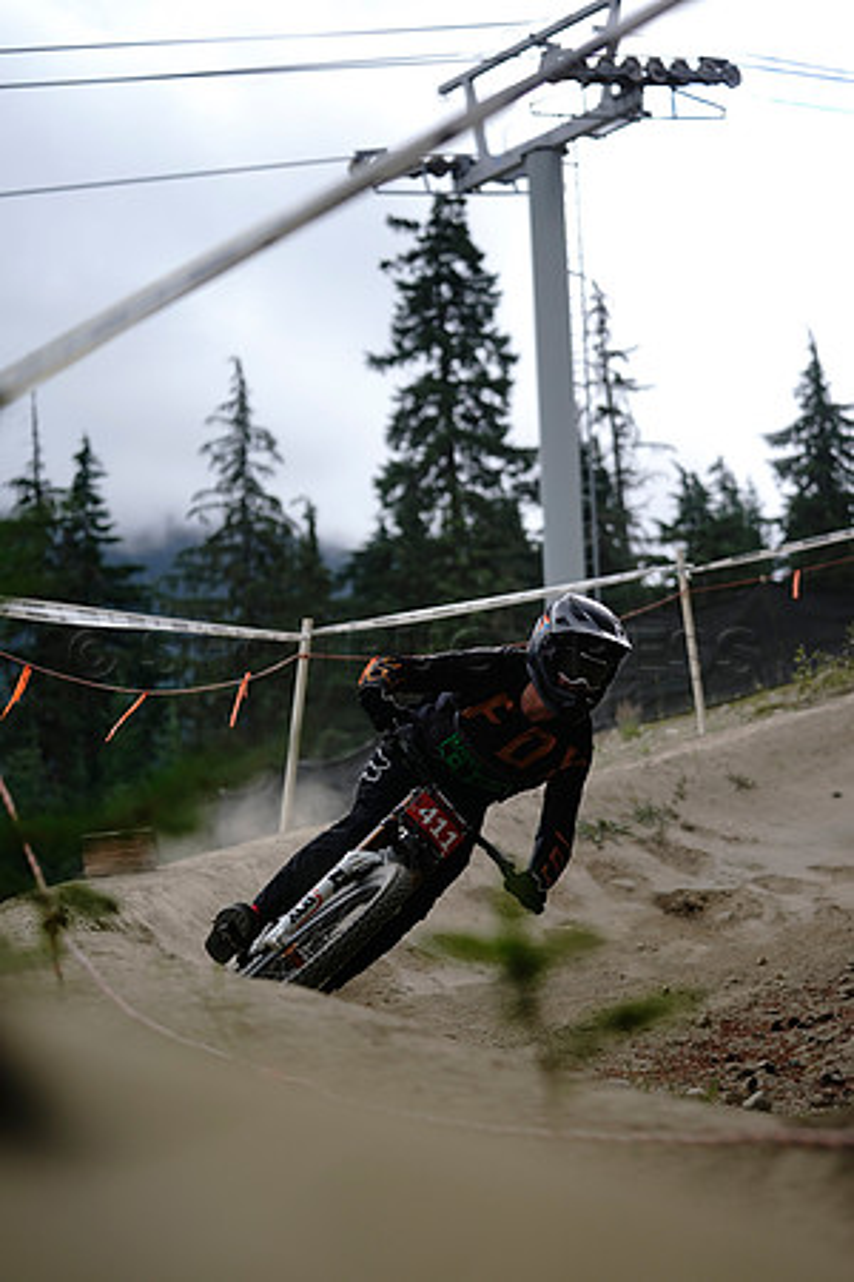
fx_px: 2562
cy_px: 641
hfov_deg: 18.9
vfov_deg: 28.1
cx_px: 427
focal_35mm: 72
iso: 200
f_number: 2.8
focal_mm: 72
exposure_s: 1/1600
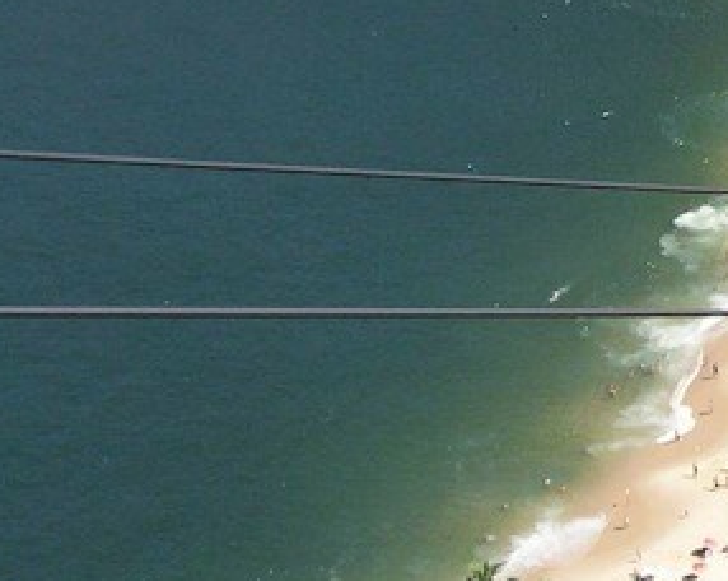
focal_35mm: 147
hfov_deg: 12.3
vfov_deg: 10.4
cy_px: 15
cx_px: 1201
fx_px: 3163
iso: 64
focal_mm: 7.1
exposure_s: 1/627
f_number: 3.2
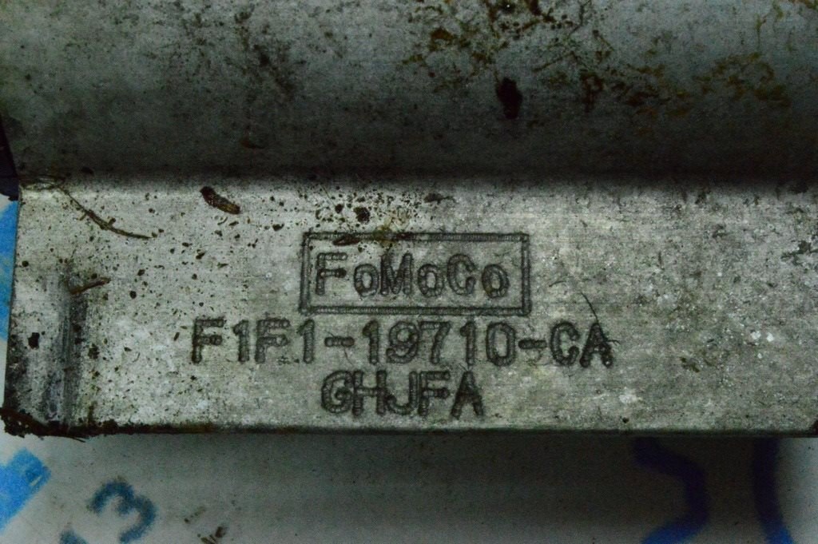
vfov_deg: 16.5
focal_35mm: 82
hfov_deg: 24.6
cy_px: 272
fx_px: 1873
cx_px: 409
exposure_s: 1/60
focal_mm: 55
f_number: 36
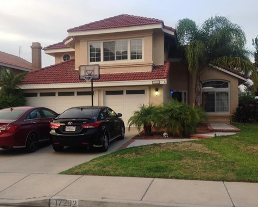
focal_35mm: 46
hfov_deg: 40.1
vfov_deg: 32.7
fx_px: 351
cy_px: 108
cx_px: 98
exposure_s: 1/60
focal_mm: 4.28
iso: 64
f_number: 2.4
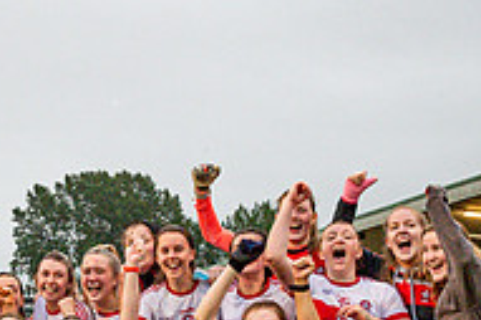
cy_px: 390
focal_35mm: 114
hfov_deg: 17.4
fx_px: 1522
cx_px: -25
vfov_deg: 11.7
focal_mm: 32
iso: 1600
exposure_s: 1/125
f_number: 6.3
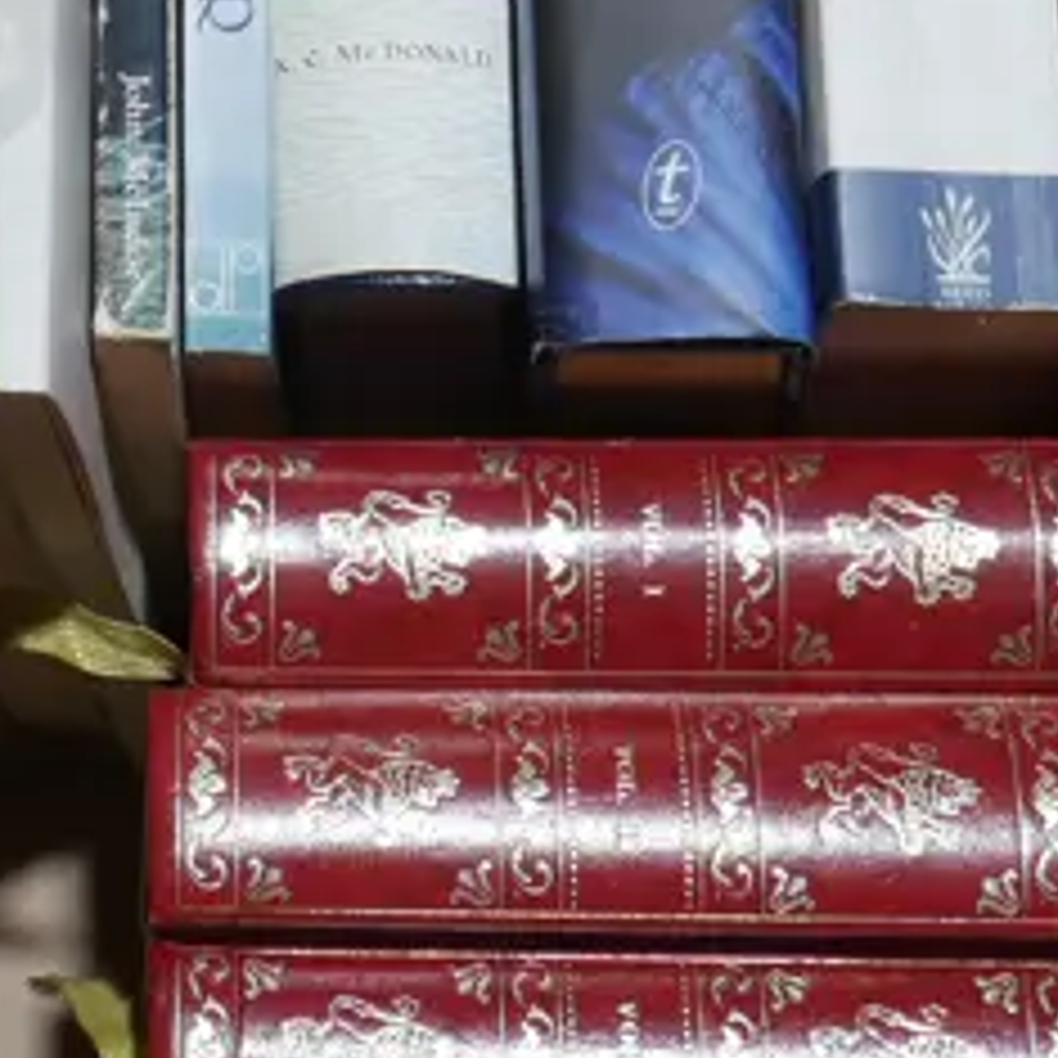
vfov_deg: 15.8
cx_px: 5
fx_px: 3735
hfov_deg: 15.8
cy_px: 5
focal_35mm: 108
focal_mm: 14
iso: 640
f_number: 9
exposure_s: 1/60
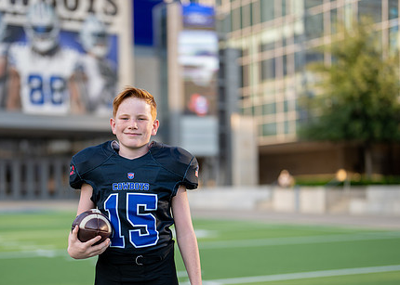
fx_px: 829
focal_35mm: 73
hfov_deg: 27.1
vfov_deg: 19.5
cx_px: 156
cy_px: 181
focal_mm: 50
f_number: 1.2
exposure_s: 1/2000
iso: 100
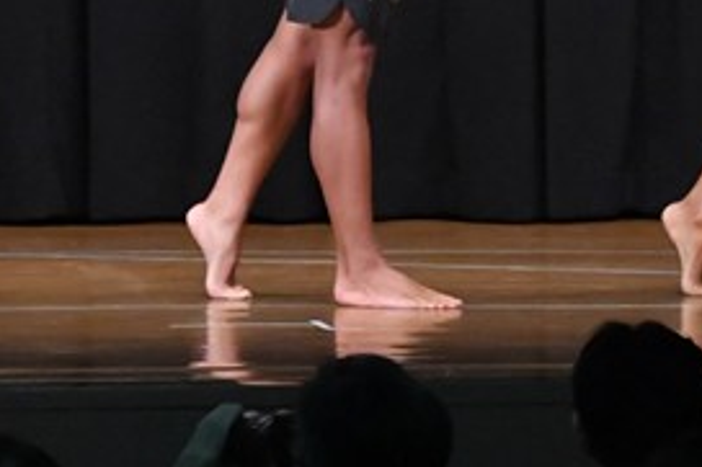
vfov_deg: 2.6
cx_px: 148
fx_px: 10172
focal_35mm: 522
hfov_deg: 4.0
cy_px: -83
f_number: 5.6
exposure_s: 1/400
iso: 8000
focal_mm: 122
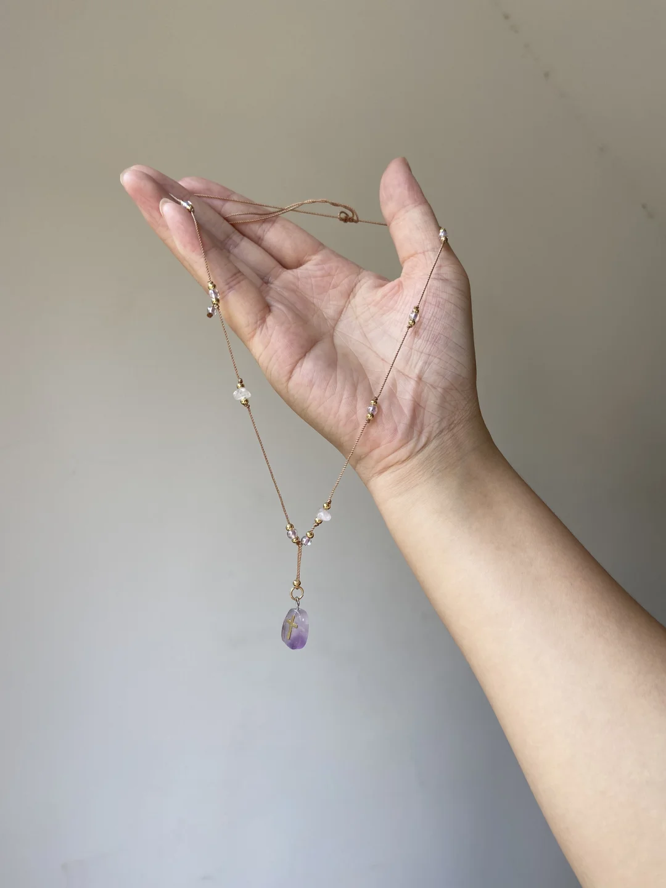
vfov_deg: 67.3
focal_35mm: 26
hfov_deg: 53.1
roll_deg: -7.8
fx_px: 667
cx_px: 333
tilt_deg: +3.8
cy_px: 444
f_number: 1.8
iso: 32
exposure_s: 1/191
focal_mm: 4.25
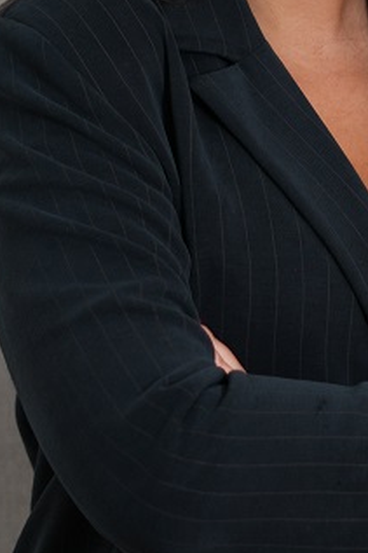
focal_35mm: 209
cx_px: 296
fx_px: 3208
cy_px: 62
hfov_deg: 6.6
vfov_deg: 9.8
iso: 100
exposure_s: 1/25
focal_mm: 50
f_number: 2.2
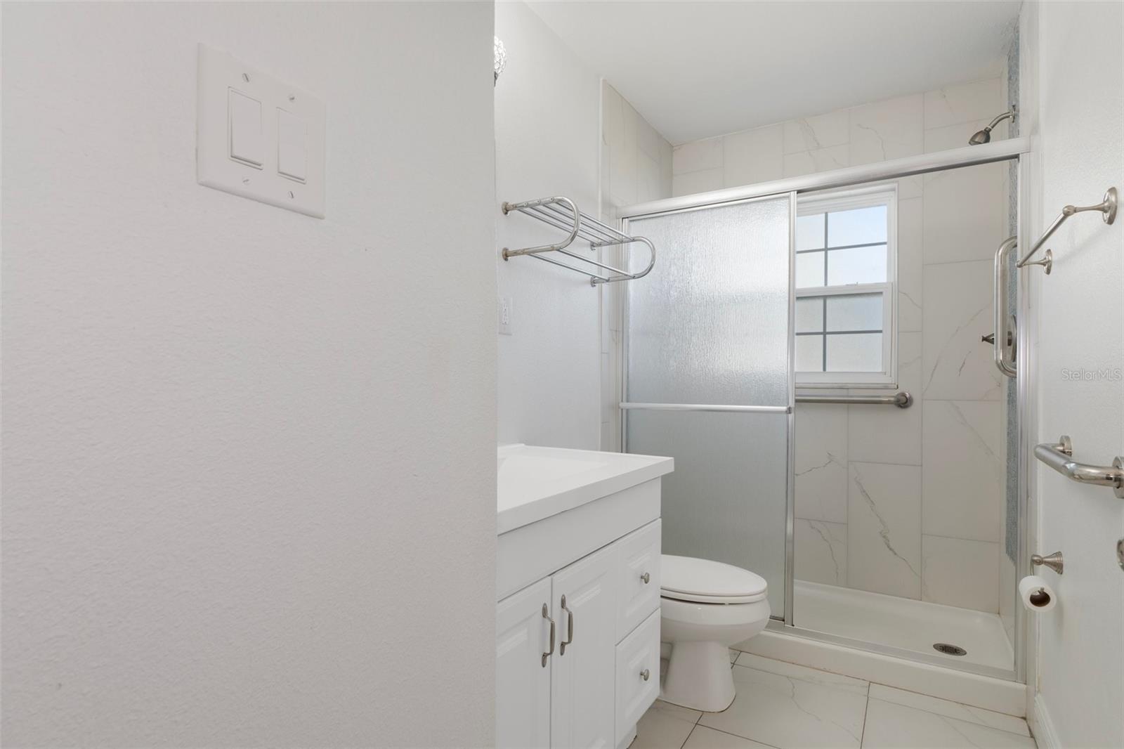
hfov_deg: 90.0
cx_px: 562
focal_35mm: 18
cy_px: 374
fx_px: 562
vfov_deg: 67.4
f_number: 8
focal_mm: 12
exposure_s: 1/4
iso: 320
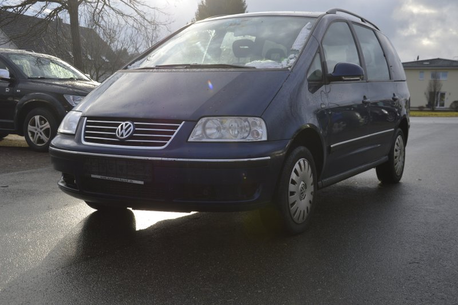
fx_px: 610
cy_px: 152
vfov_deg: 28.0
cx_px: 229
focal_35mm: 48
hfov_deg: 41.1
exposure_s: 1/160
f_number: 6.3
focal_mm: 32
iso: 100
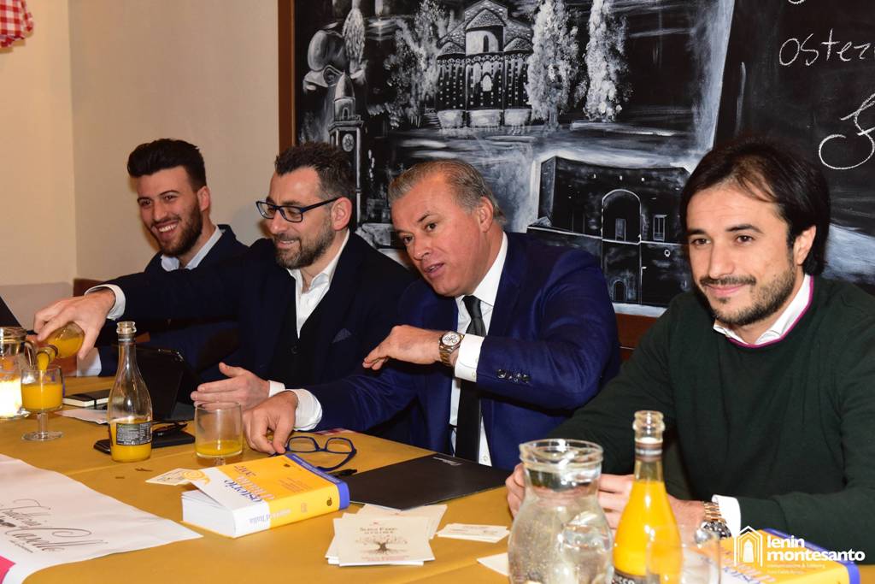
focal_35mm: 52
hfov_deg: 38.2
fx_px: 1264
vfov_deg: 26.0
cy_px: 292
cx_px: 438
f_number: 7.1
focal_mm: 52
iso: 3200
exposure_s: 1/80
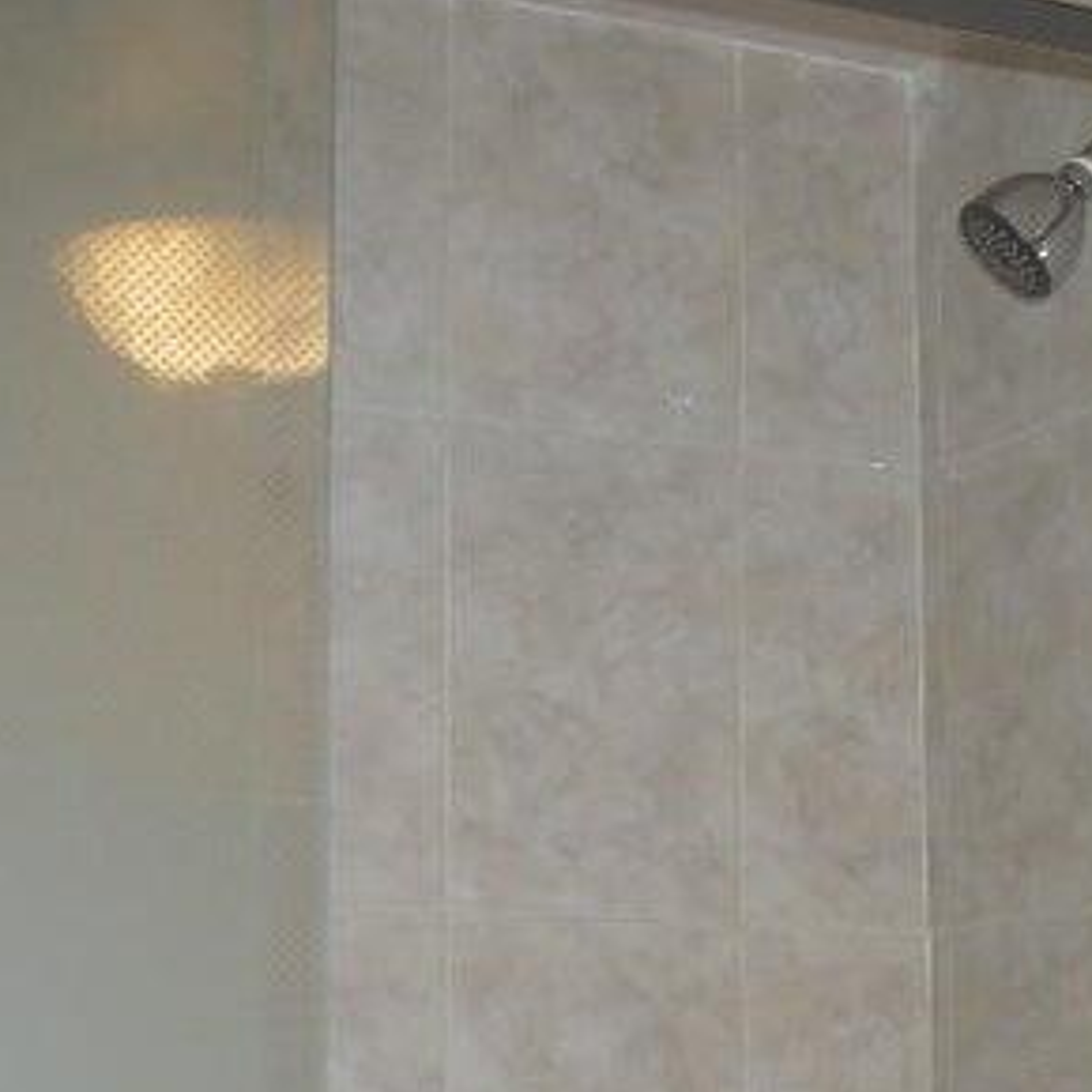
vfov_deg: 18.7
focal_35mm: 91
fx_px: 3248
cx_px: 819
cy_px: 1017
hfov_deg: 19.0
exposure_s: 1/30
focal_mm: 5.7
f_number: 2.8
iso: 50
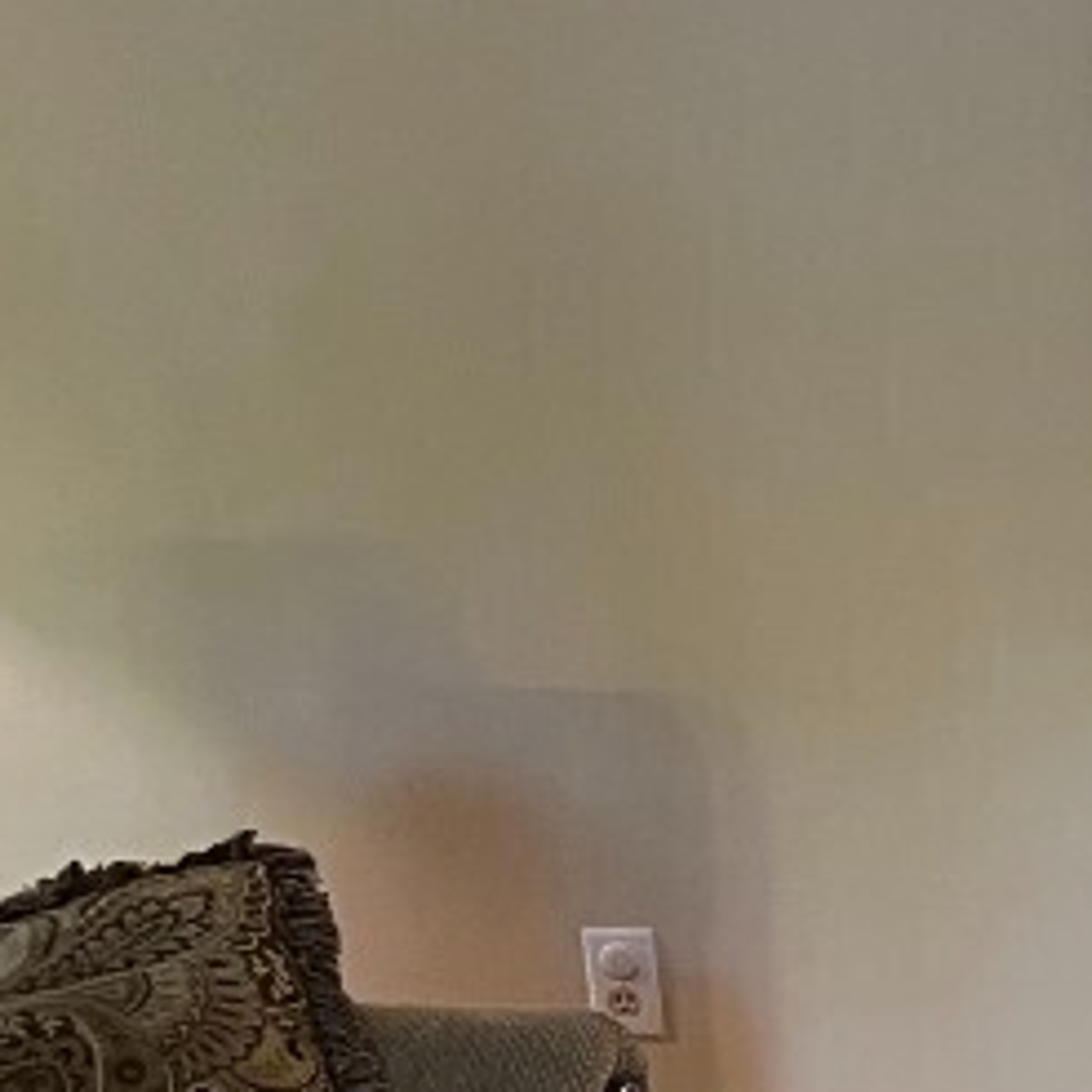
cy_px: 954
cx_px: 2042
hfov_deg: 13.7
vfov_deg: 15.4
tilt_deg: -18.7
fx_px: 3997
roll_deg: -0.5
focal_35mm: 112
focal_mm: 5.1
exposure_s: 1/60
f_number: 1.6
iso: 400
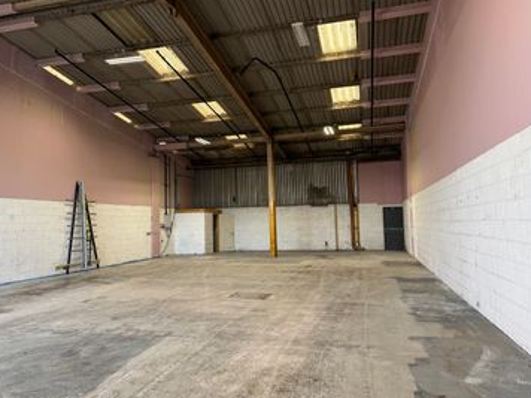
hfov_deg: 65.3
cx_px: 252
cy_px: 201
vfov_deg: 51.4
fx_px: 414
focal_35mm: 27
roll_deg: +1.4
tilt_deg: +3.3
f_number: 1.78
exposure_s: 1/143
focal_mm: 6.76
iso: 100
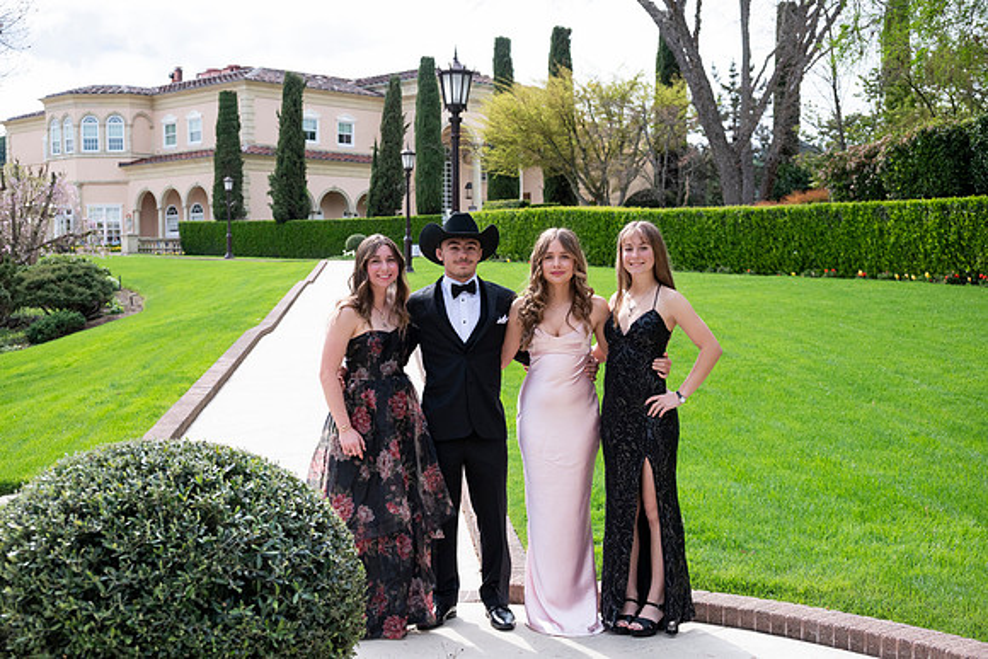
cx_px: 494
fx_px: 1318
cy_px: 330
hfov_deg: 41.1
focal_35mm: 48
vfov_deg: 28.1
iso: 1250
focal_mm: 48
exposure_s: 1/3200
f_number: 5.6
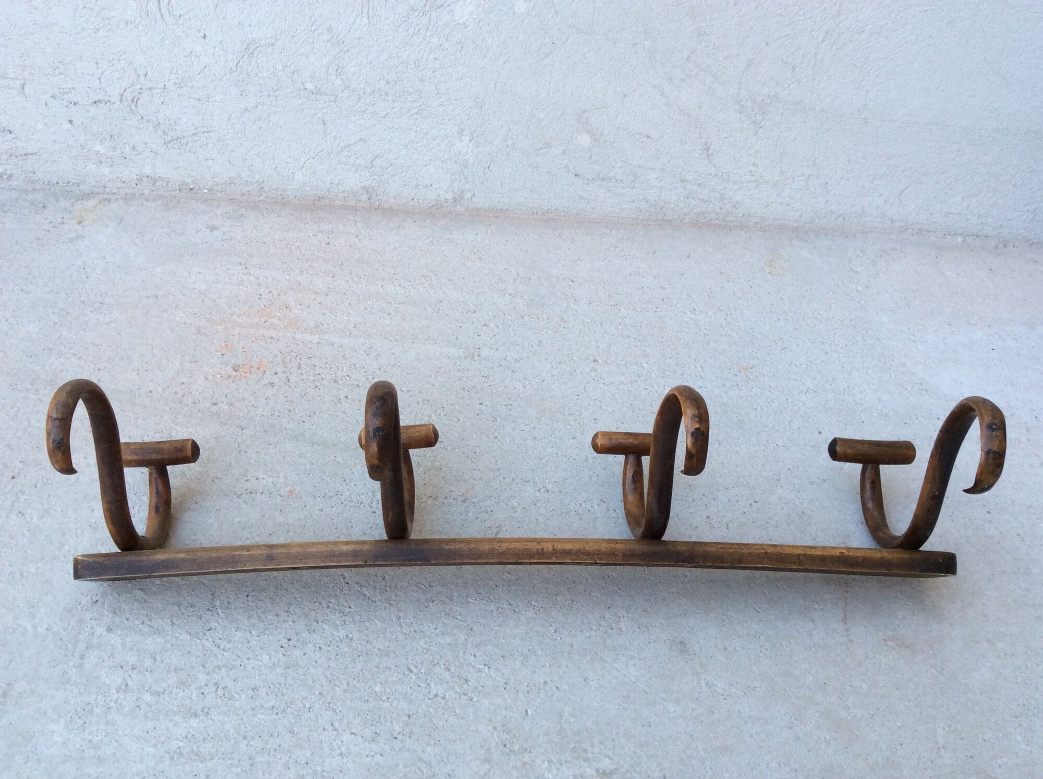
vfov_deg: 44.1
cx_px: 522
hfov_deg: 56.9
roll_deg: -2.2
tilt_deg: -41.9
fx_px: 963
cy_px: 390
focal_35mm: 32
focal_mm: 3.3
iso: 40
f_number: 2.4
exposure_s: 1/100
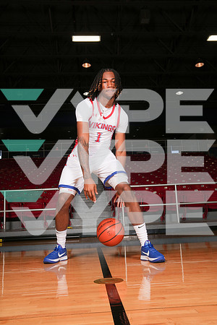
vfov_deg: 57.2
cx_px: 108
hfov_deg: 40.0
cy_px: 162
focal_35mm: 33
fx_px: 298
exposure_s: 1/200
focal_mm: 33
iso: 400
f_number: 8
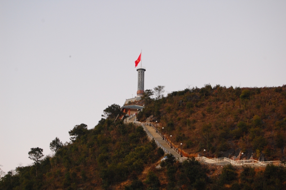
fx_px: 655
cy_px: 95
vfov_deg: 16.5
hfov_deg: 24.6
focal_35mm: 82
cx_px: 143
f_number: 7.1
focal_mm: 55
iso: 800
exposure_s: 1/15
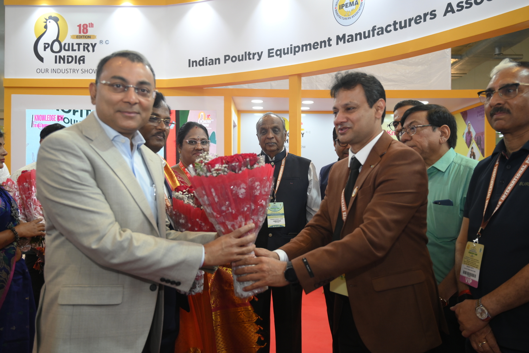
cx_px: 264
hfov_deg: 61.9
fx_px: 441
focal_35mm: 30
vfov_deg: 43.6
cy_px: 176
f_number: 4
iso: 640
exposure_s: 1/160
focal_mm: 30
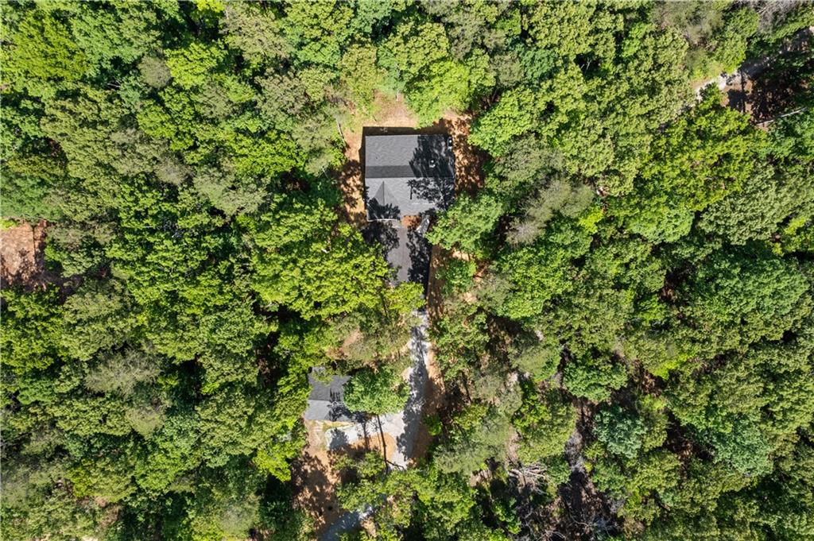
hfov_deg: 78.6
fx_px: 497
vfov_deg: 57.1
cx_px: 407
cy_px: 270
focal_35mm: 22
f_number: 2.8
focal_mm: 8.38
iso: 100
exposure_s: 1/125
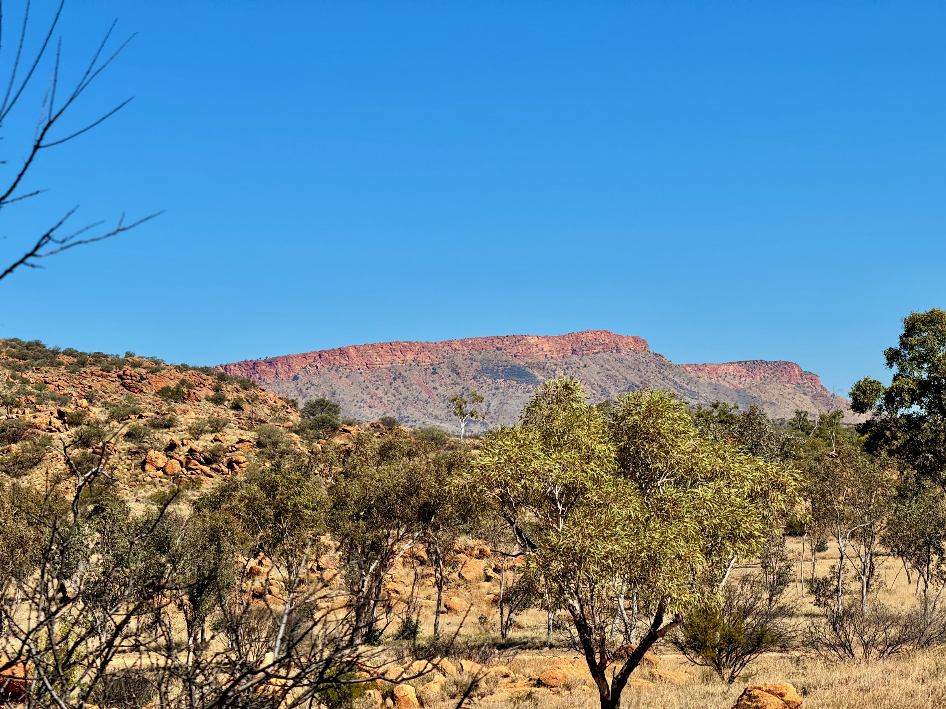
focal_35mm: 120
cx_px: 473
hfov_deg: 16.4
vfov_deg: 12.3
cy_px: 354
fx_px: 3279
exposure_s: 1/2439
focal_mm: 15.66
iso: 50
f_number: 2.8
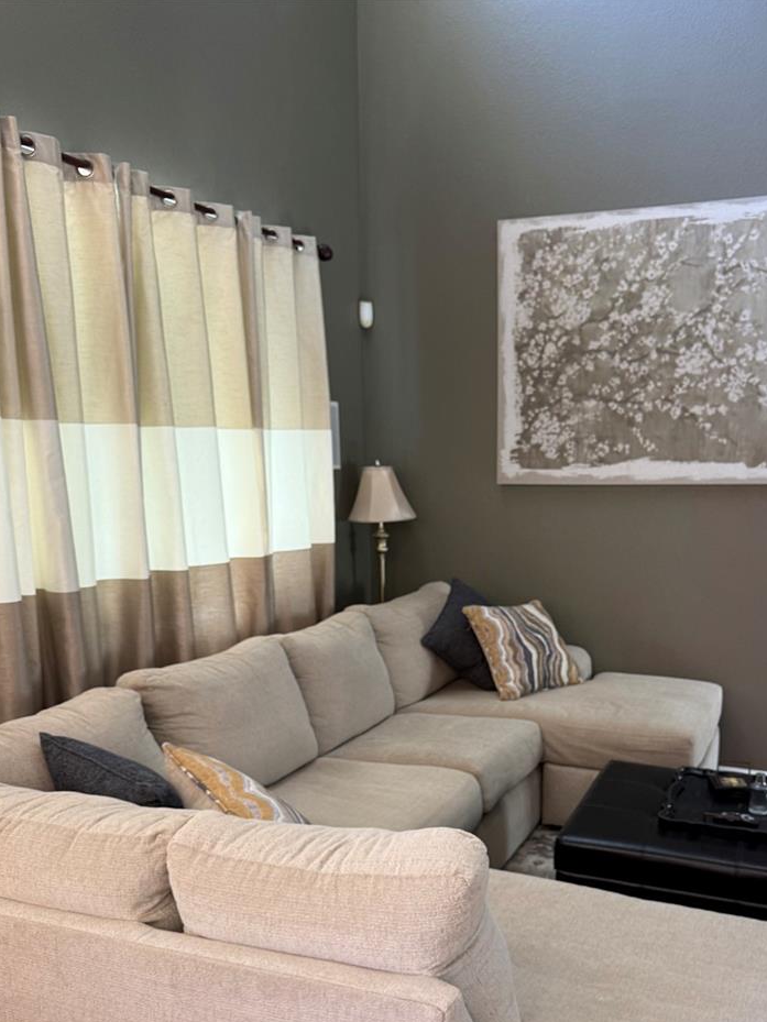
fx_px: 916
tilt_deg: -13.6
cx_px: 474
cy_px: 658
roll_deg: +0.0
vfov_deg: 57.4
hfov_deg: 45.1
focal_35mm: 31
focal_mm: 6.76
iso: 125
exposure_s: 1/121
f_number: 1.78
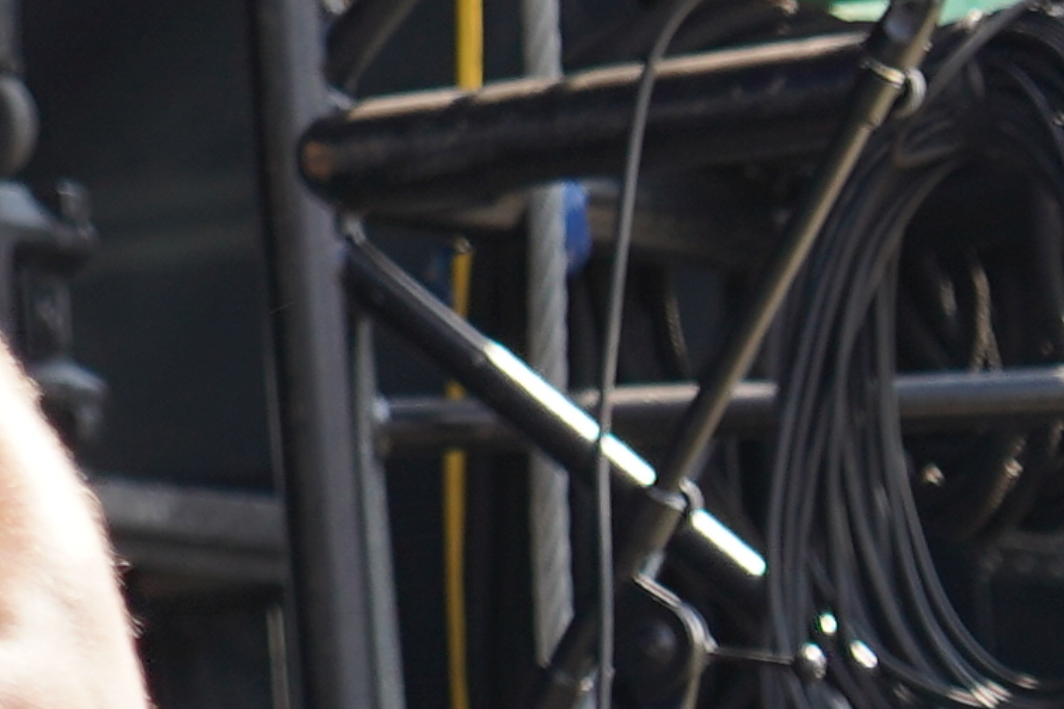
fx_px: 23401
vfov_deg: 1.7
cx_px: -1641
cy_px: -2006
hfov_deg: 2.6
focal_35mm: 792
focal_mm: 100
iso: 100
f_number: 4.5
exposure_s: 1/200
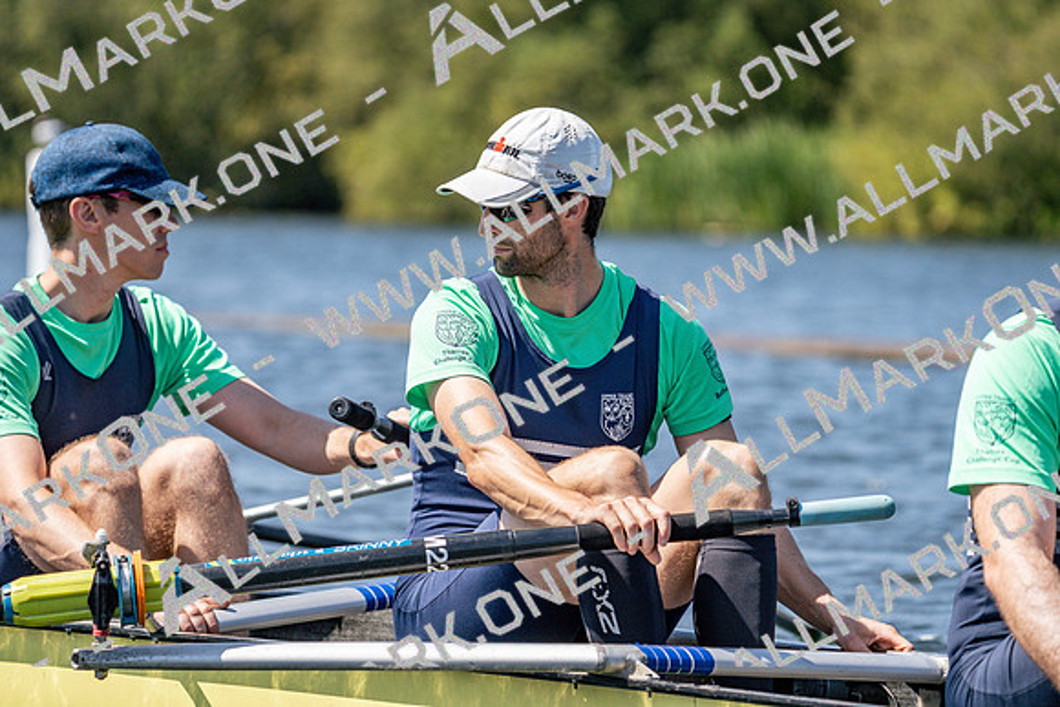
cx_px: 530
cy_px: 354
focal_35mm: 280
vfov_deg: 4.9
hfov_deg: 7.4
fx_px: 8246
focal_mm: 280
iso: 400
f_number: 5.6
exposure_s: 1/2000
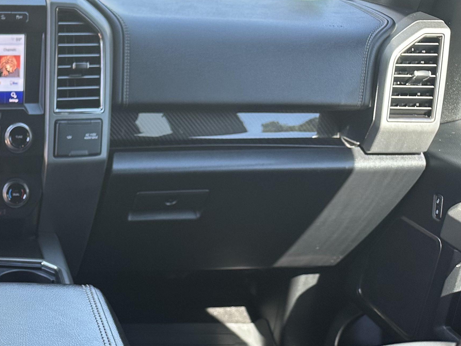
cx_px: -49
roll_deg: -0.3
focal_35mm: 56
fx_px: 746
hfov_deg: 30.6
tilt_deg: -27.7
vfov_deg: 25.2
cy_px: 320
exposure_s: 1/121
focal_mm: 6.86
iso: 80
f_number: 1.78
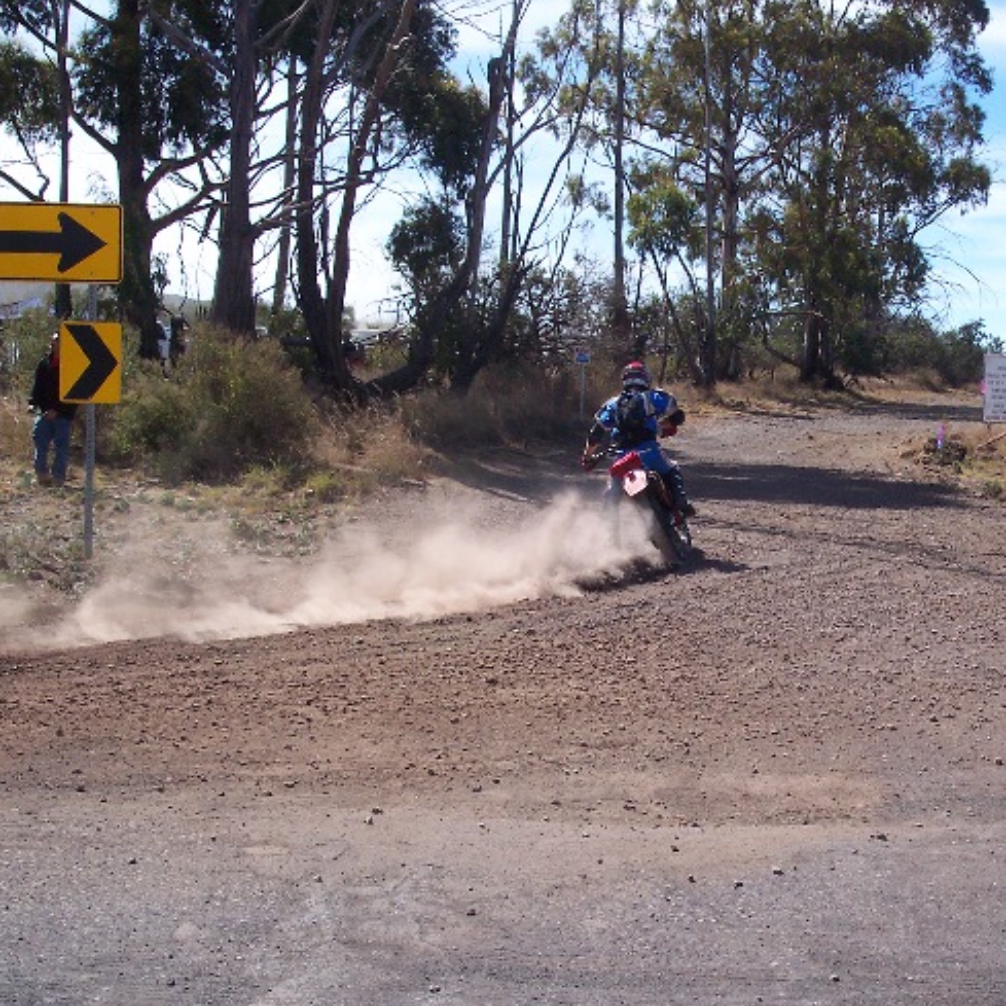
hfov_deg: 30.7
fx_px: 1808
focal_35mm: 55
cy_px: 473
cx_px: 724
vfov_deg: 31.1
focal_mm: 8
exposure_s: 1/700
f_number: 4.8
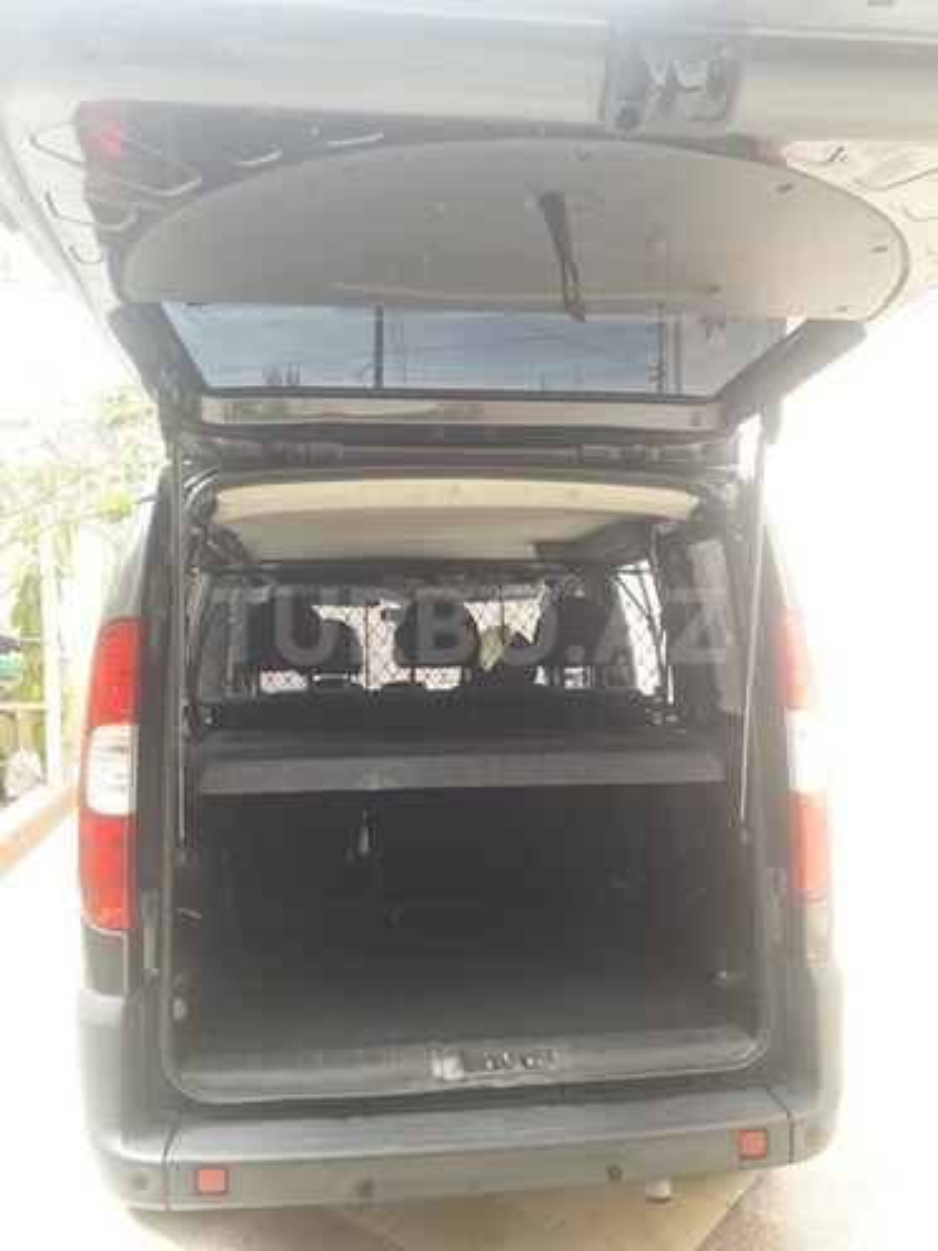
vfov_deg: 65.3
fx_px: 976
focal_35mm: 27
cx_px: 469
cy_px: 626
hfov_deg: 51.4
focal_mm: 3.6
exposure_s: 1/156
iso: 40
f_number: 1.9
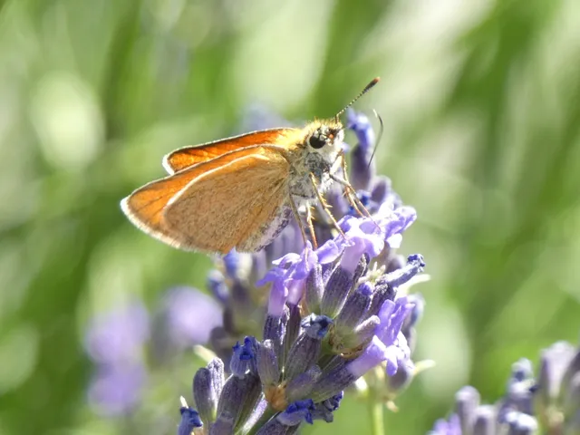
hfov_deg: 4.2
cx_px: 290
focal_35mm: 469
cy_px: 218
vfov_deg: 3.2
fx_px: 7858
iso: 125
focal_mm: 84
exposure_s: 1/100
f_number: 5.6
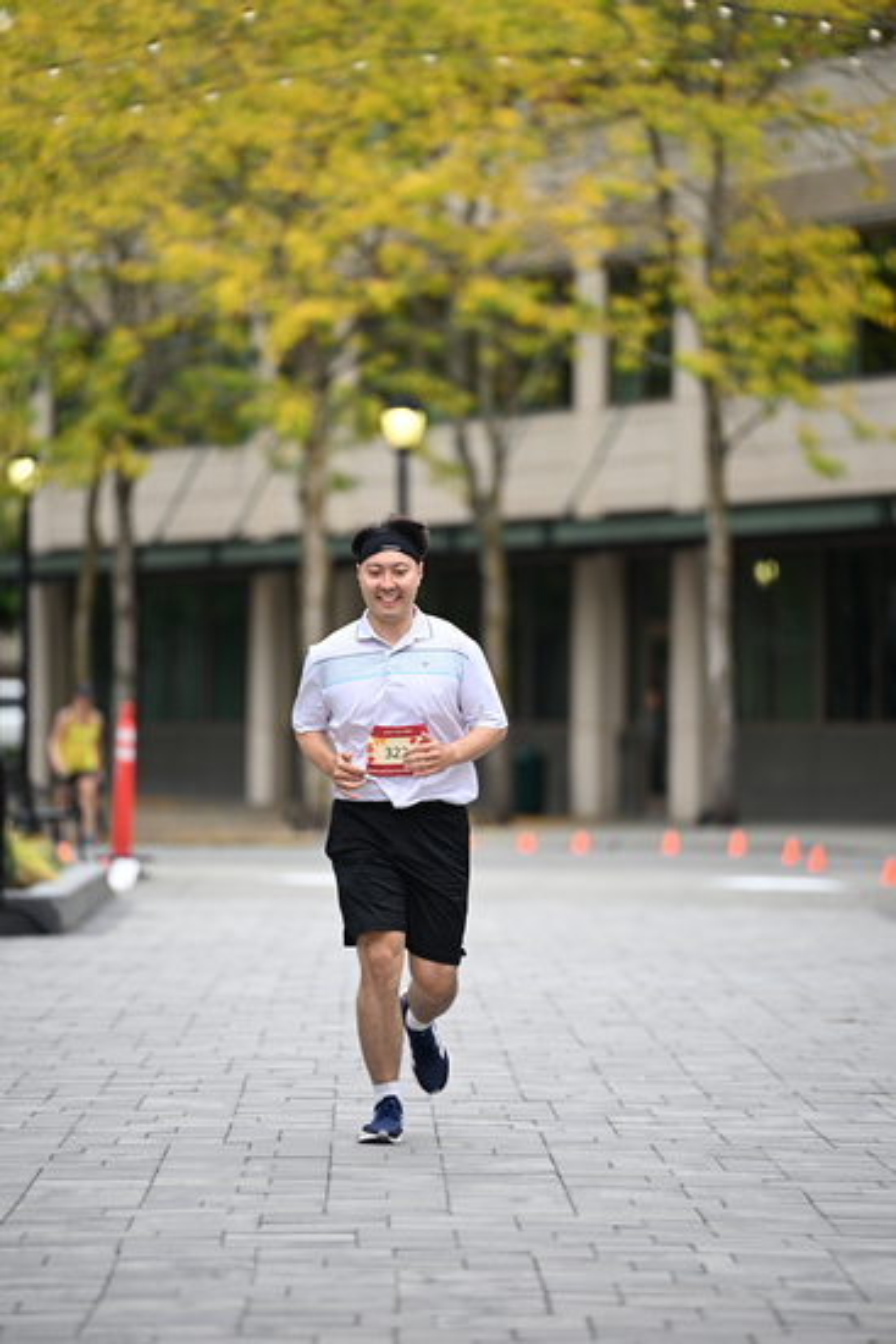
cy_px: 672
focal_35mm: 200
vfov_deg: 10.3
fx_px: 7461
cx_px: 448
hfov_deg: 6.9
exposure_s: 1/1600
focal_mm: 200
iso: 640
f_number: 2.8
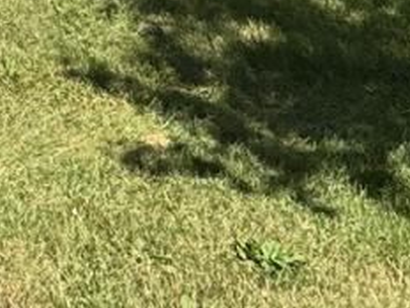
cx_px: -315
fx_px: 1030
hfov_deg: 18.1
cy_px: -460
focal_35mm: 87
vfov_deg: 12.6
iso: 50
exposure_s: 1/4132
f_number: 2.2
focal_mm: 2.22
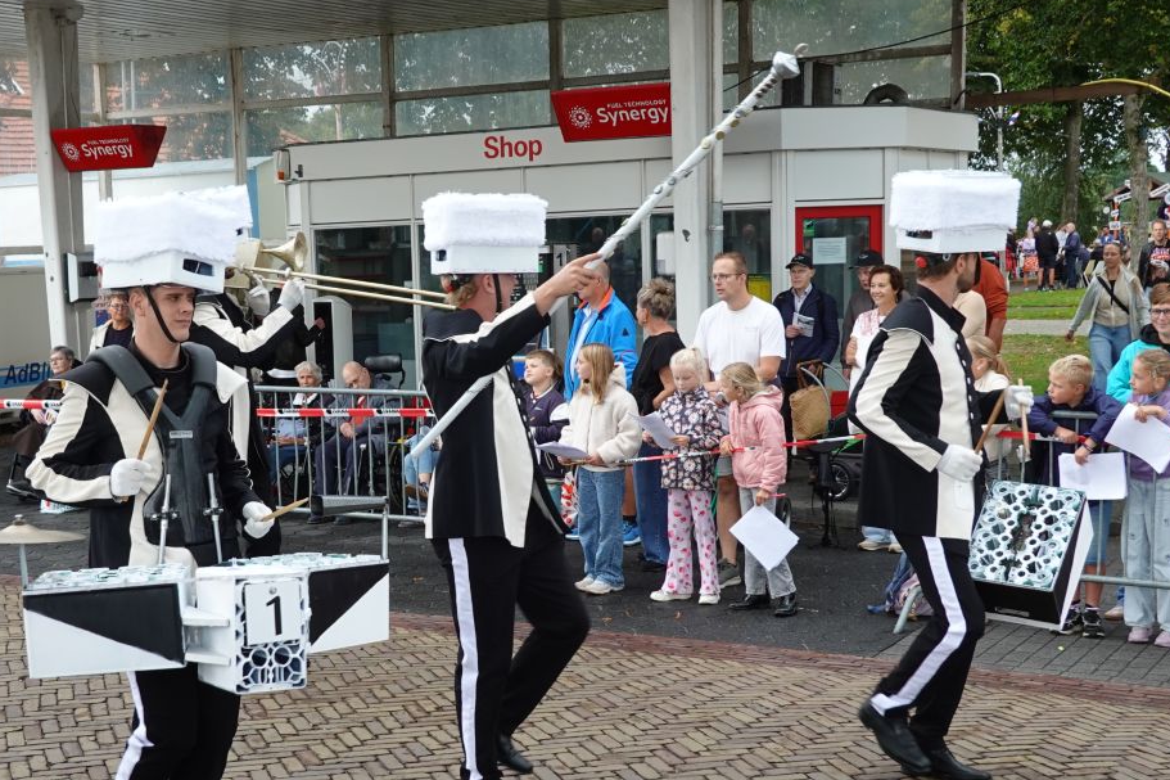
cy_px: 499
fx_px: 1820
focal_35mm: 56
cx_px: 446
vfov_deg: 24.1
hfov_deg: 35.5
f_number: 3.5
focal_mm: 12.76
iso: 100
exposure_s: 1/100
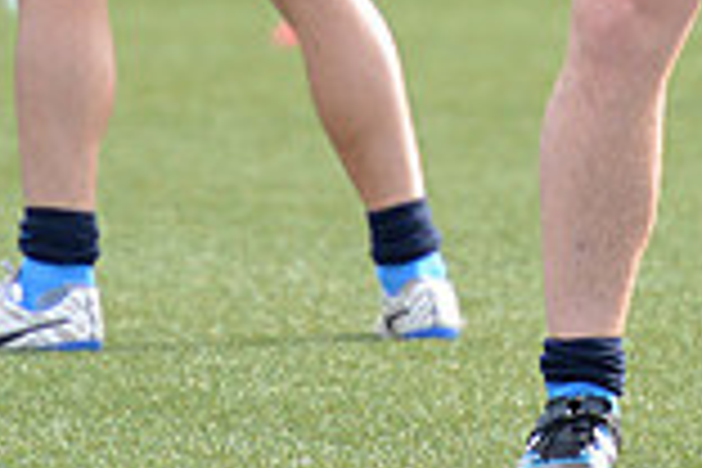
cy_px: -344
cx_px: 405
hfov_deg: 2.1
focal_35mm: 1005
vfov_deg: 1.4
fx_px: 19596
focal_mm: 270
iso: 800
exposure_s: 1/800
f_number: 4
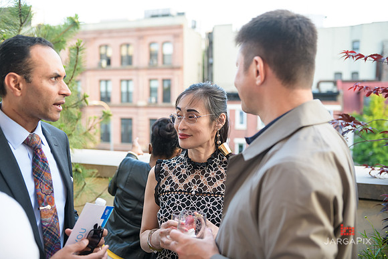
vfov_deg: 30.5
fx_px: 474
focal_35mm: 44
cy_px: 130
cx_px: 194
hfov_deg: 44.5
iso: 400
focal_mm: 44
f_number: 3.2
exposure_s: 1/125
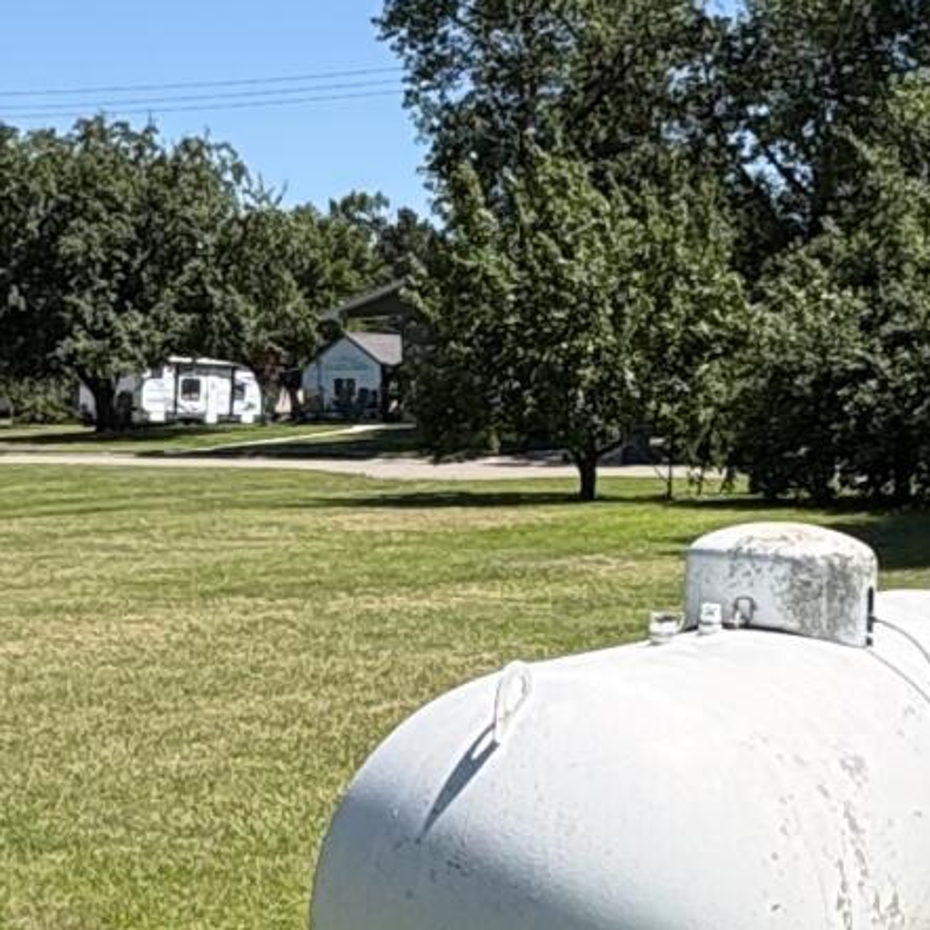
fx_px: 2553
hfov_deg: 20.6
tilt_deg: -2.1
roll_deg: +0.4
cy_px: 543
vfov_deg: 20.6
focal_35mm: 84
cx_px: 391
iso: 64
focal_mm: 2.22
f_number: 2.2
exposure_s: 1/1880
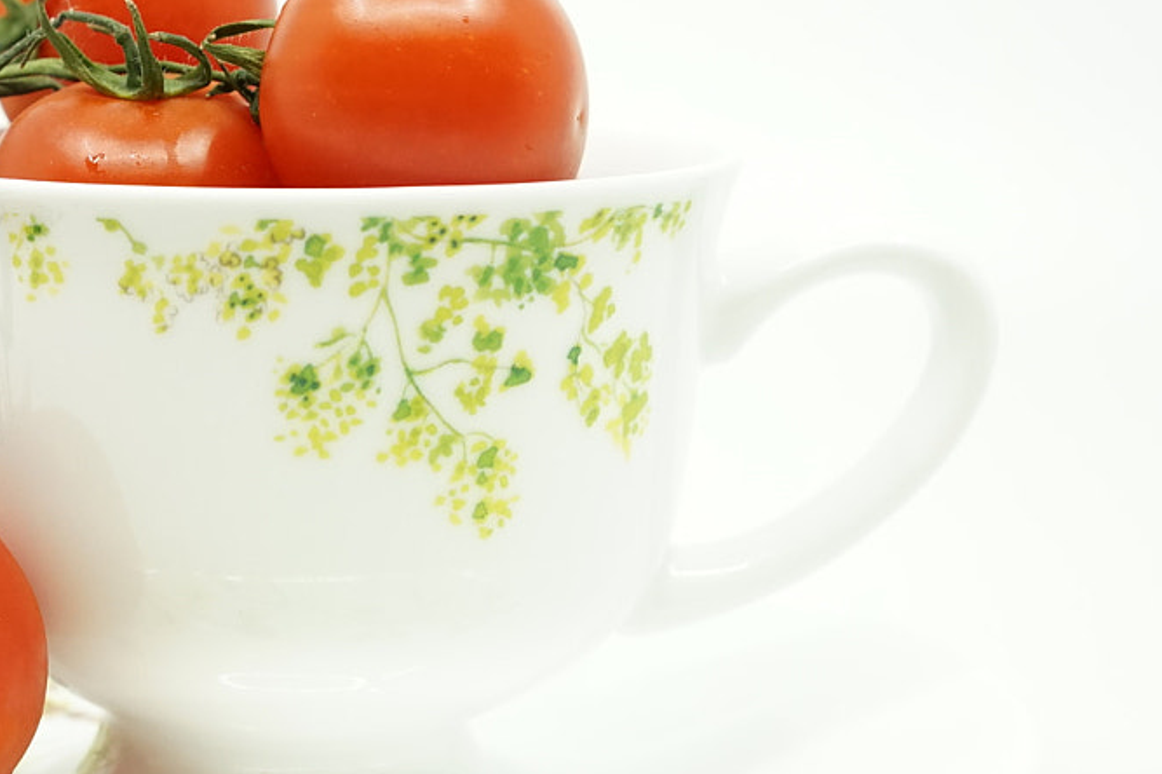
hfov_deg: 23.2
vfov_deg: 16.2
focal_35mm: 84
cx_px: 9
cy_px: 493
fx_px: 2710
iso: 1600
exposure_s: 1/100
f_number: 6.3
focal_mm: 35
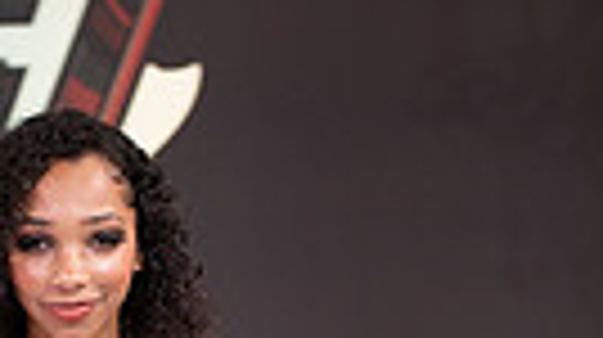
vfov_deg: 3.7
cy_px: 897
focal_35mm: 323
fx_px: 5158
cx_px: 16
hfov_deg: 6.7
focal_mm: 92
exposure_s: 1/400
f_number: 5.6
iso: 2000
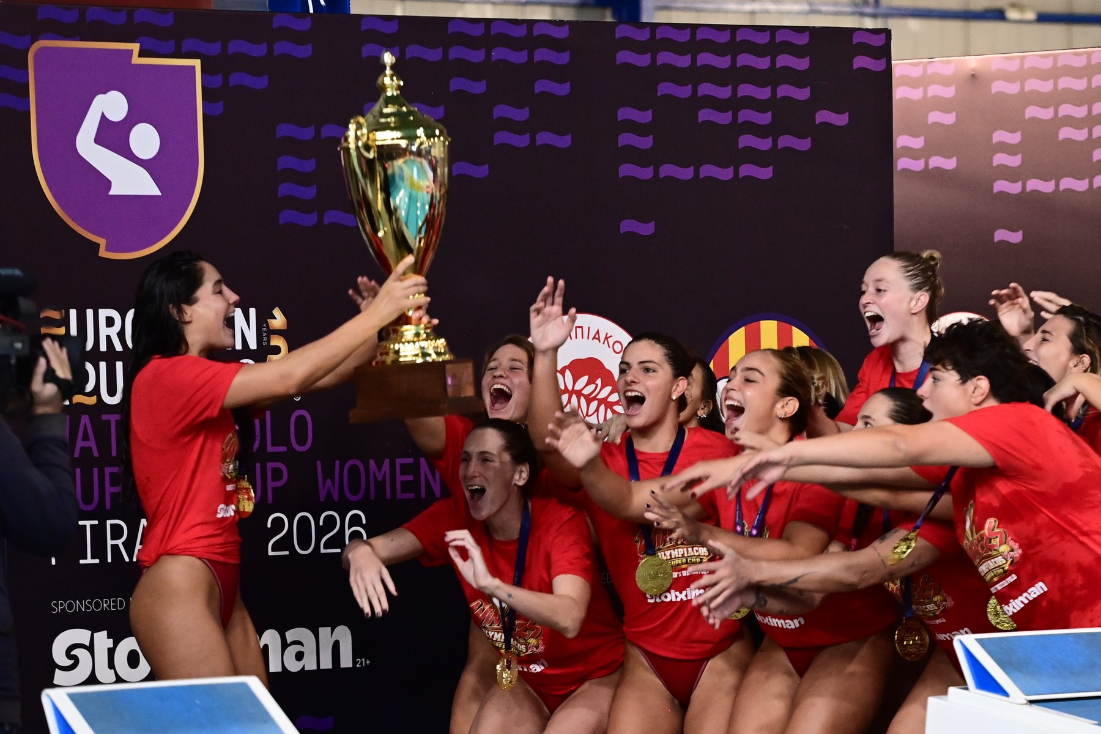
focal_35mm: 135
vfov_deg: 10.2
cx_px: 550
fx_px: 4128
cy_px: 367
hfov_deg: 15.2
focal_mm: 135
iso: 2500
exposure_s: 1/500
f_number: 3.2
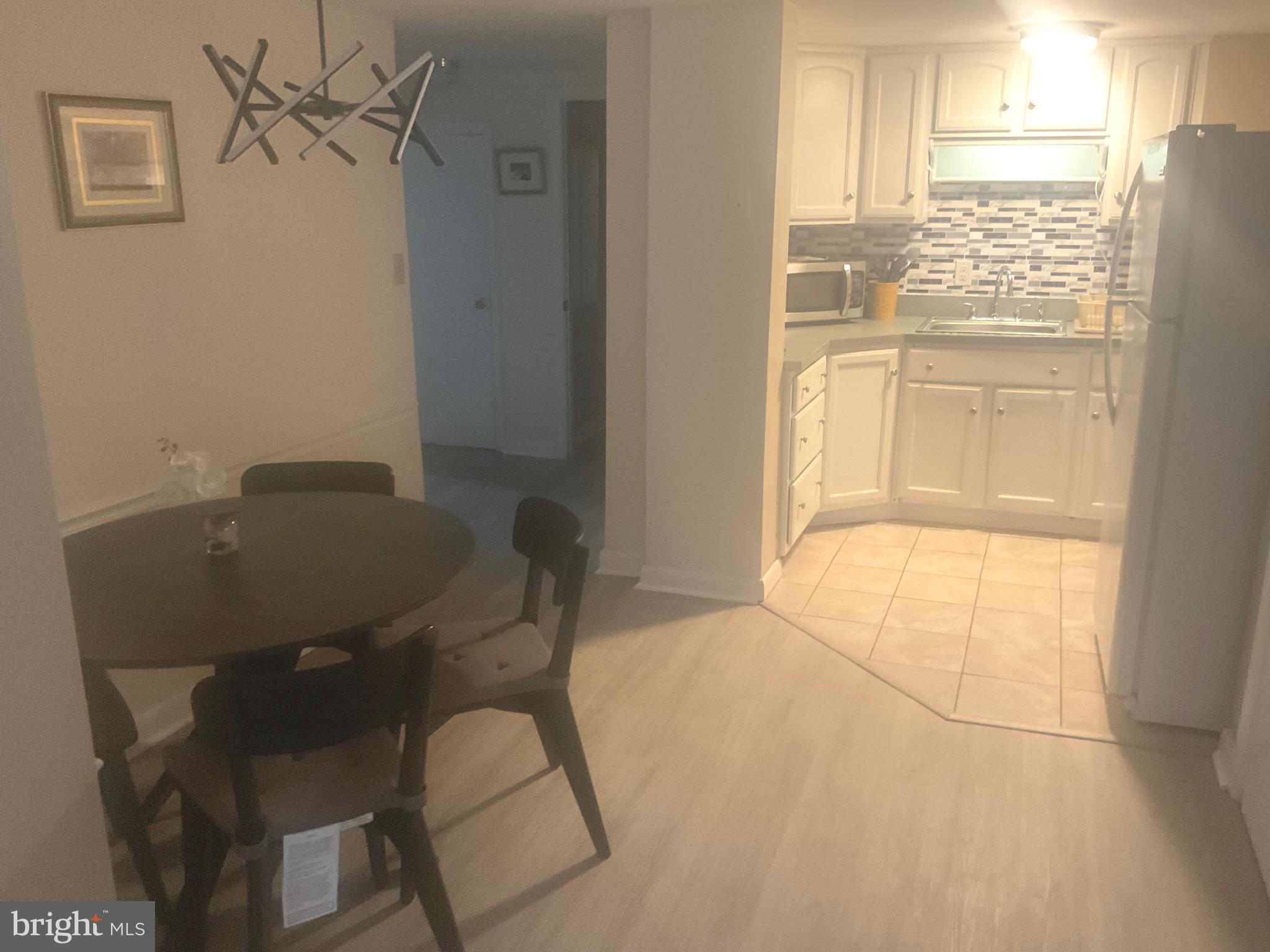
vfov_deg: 48.2
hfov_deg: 61.7
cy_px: 476
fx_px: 1064
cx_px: 635
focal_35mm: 29
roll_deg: +0.6
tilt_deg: -14.9
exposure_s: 1/40
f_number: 1.8
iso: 250
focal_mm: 3
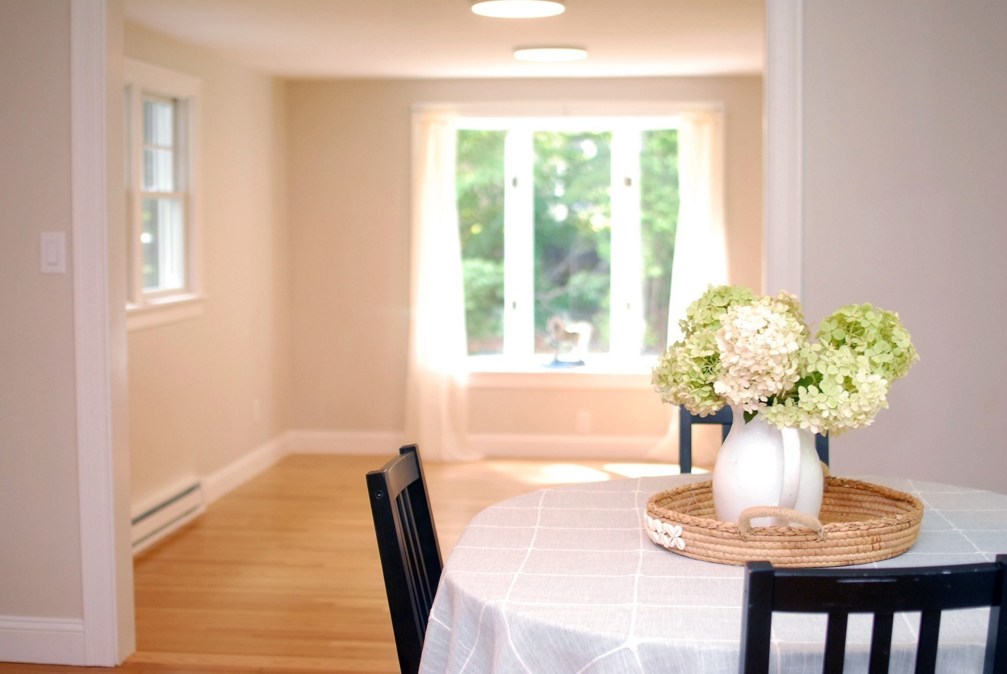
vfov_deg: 25.8
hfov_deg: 37.8
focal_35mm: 52
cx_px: 504
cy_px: 337
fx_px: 1470
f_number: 2.5
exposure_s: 1/160
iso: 400
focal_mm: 35
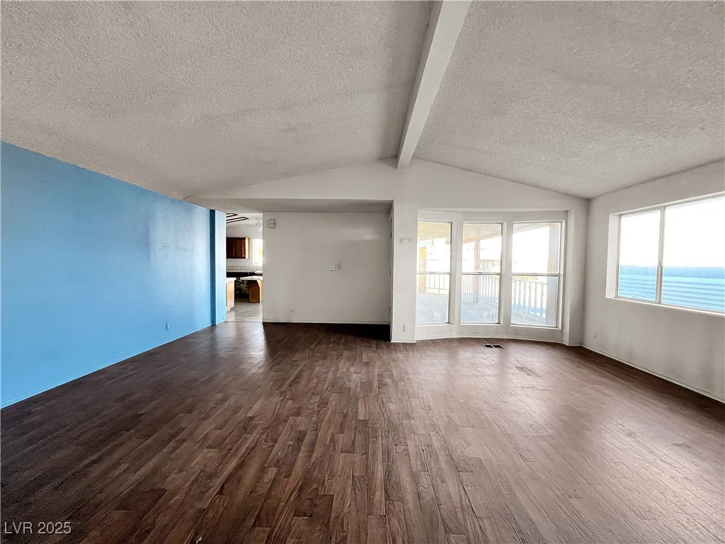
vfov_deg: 89.9
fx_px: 272
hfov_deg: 106.2
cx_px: 362
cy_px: 272
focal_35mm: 13
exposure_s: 1/99
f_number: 1.8
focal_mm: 1.57
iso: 200
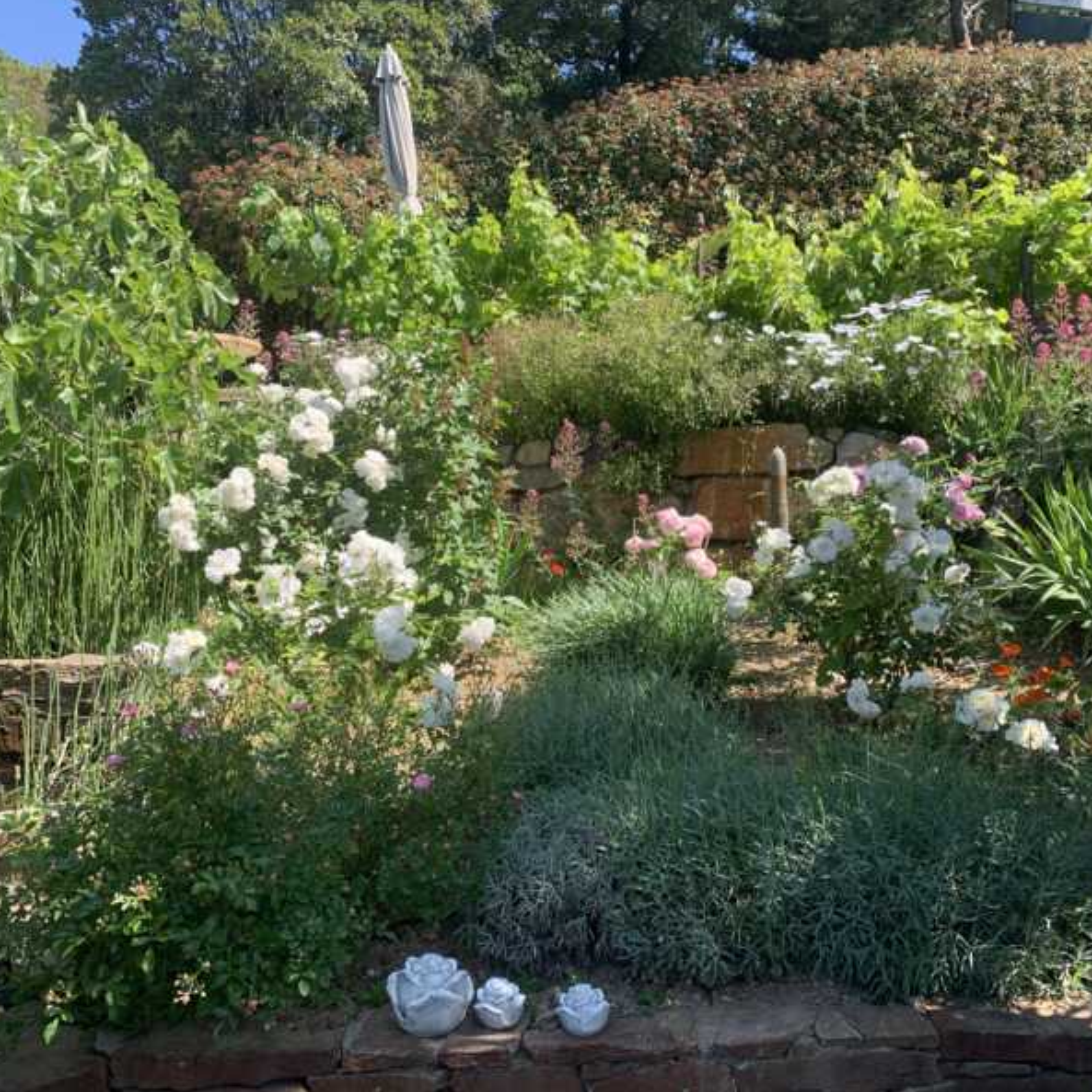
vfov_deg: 52.5
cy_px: 541
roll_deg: -0.4
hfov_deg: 52.4
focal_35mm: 31
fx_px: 1106
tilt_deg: -2.3
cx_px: 610
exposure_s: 1/500
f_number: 1.8
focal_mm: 4.25
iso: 25
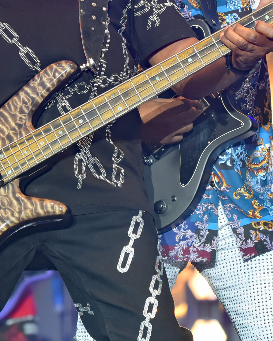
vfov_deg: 7.2
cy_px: 50
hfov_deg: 5.8
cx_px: 94
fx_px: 2697
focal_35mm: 267
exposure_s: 1/400
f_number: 4.5
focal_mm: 110
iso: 1000
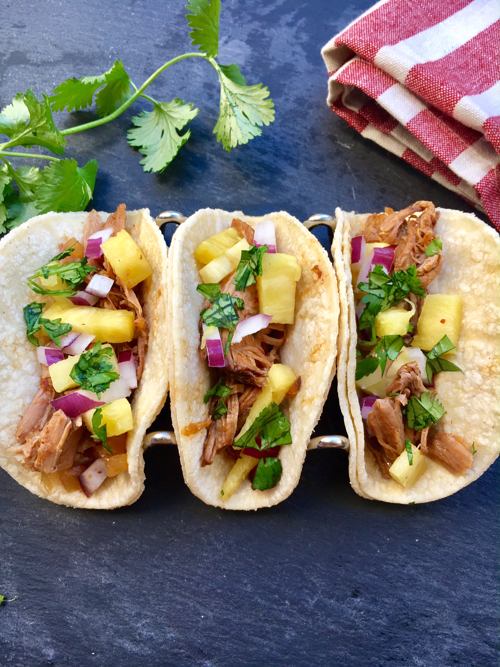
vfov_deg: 61.7
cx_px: 250
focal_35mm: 29
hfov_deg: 48.2
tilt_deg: -72.6
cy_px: 334
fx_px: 559
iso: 25
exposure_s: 1/60
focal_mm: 4.15
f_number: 2.2
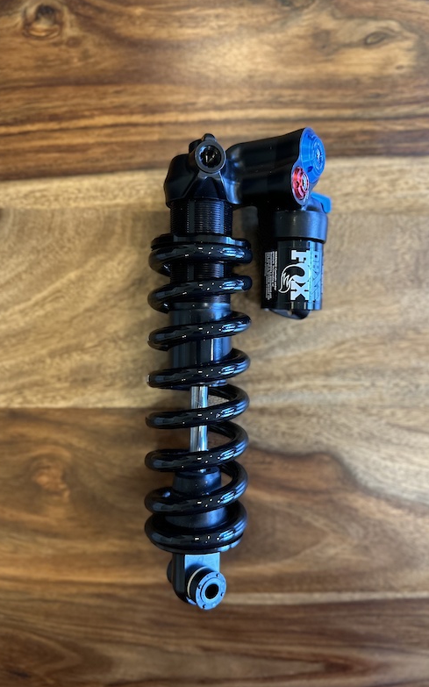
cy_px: 339
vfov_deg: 70.4
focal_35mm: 26
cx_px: 240
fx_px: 487
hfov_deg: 47.5
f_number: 1.78
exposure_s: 1/60
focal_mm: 6.86
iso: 500
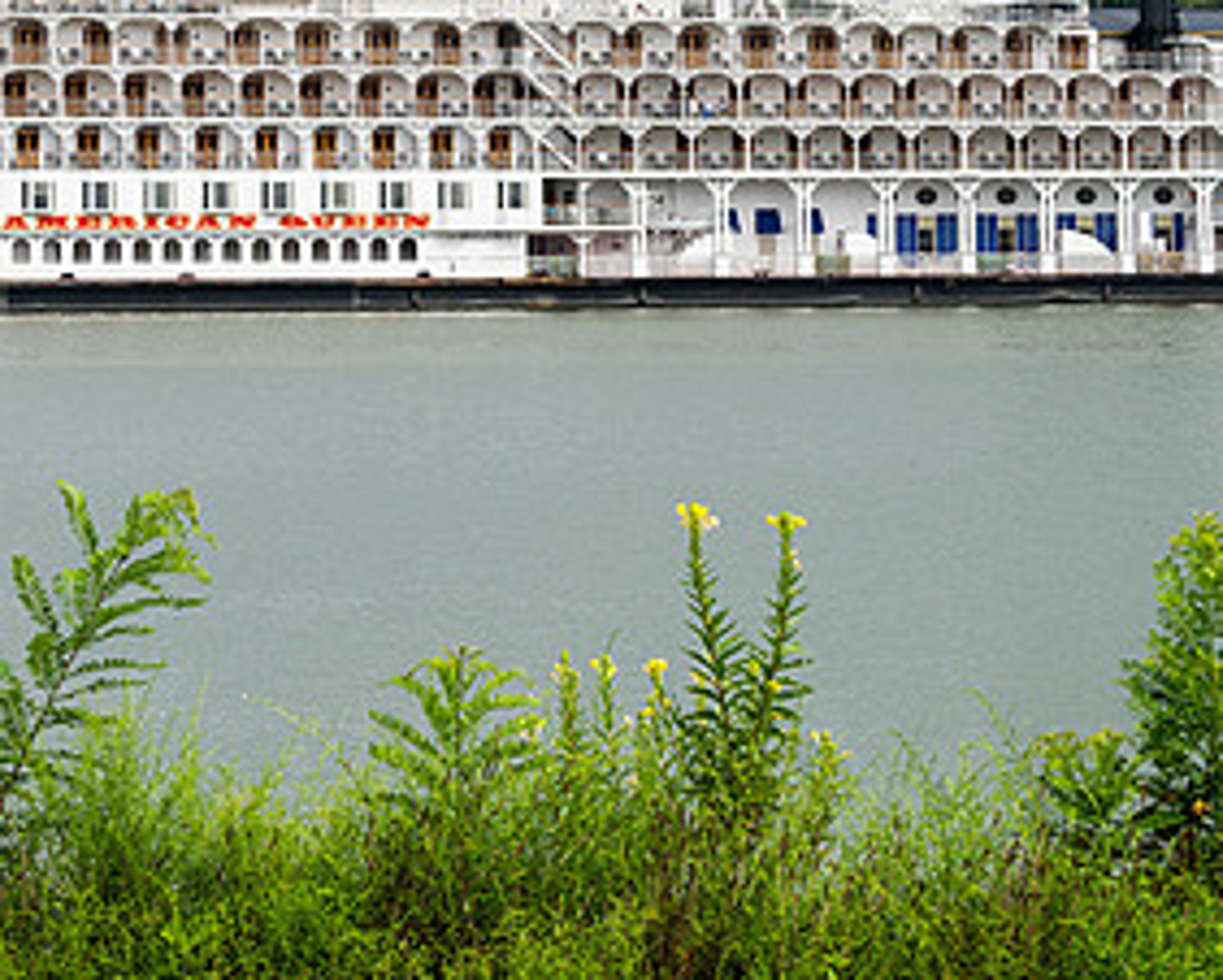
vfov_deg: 8.0
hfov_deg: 10.0
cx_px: 572
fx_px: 6991
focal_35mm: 193
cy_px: 222
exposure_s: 1/160
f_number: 13
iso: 100
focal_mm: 100
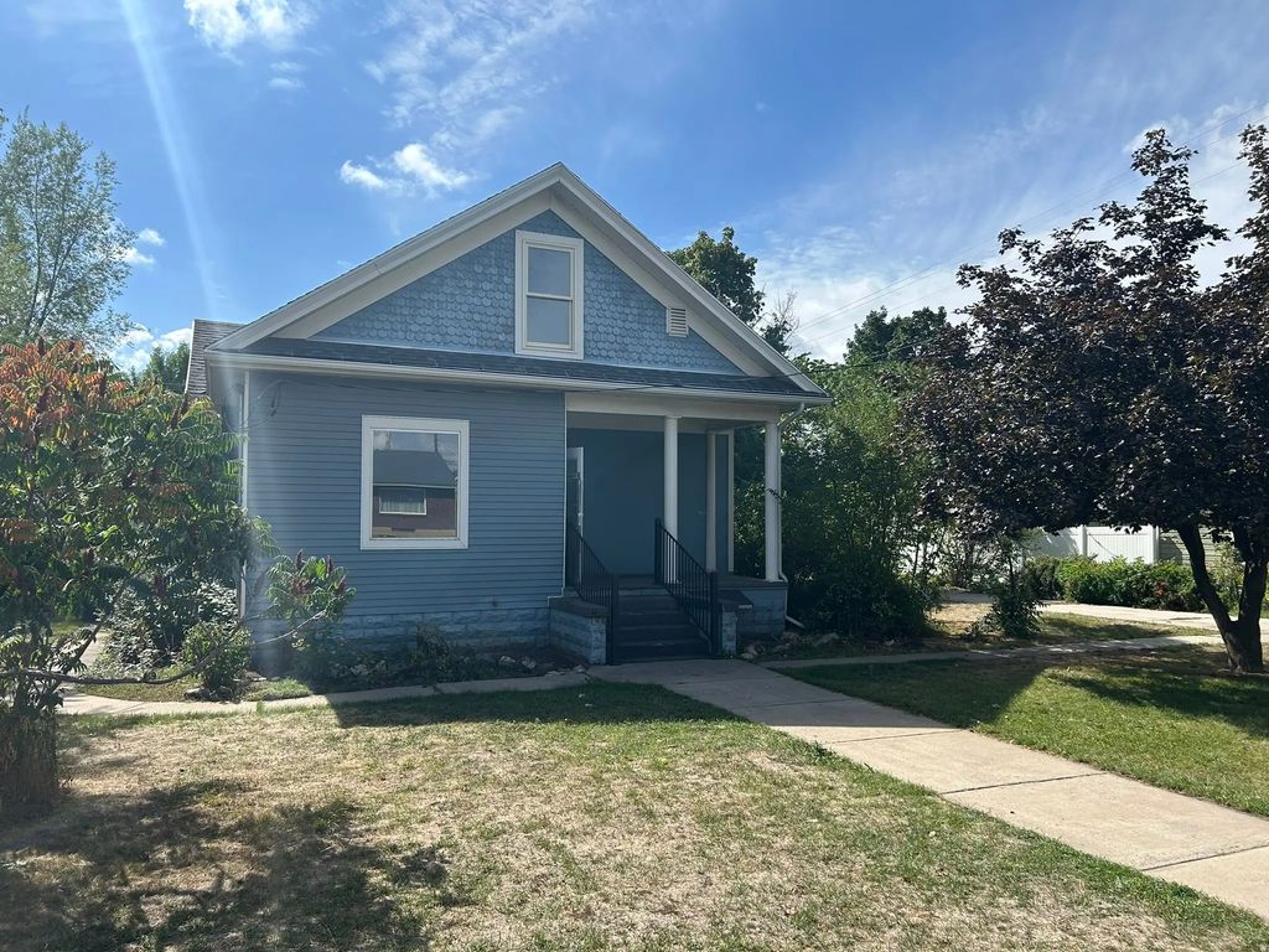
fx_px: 953
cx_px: 634
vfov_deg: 53.1
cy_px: 476
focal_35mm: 26
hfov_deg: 67.3
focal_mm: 5.7
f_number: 1.5
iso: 50
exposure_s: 1/4444
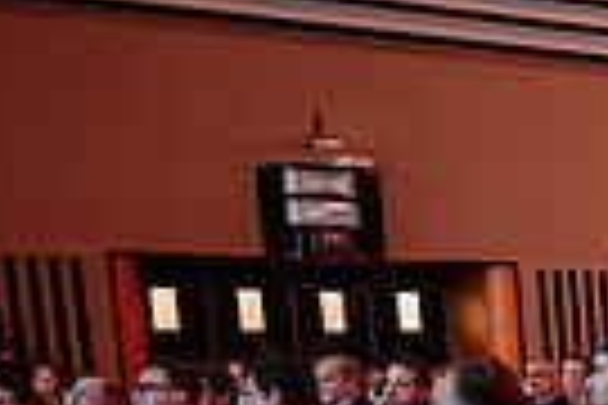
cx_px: 1248
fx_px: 1790
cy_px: 673
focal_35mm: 106
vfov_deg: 12.1
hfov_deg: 15.2
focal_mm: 24
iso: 1600
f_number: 2.8
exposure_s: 1/20
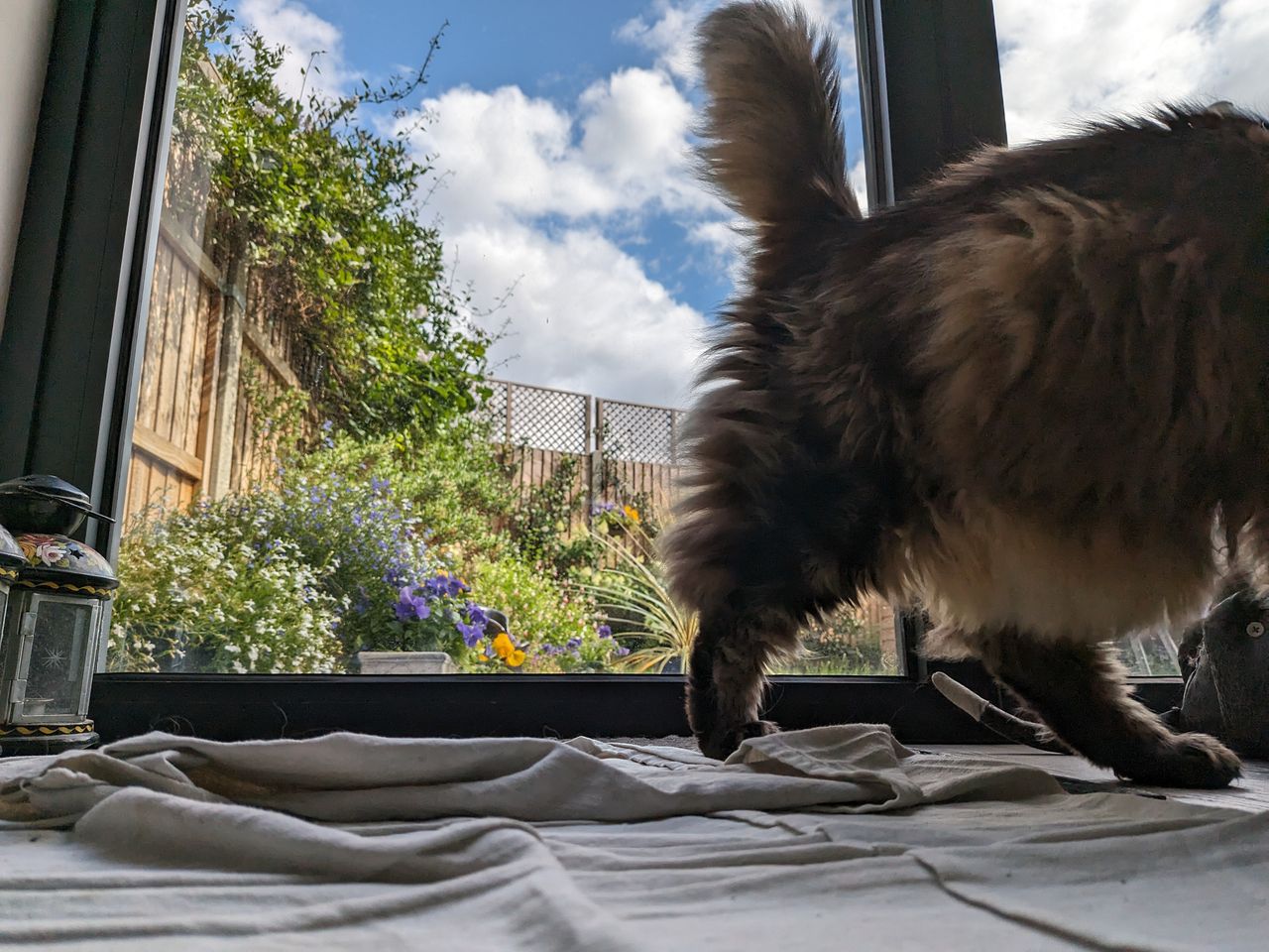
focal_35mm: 24
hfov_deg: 71.6
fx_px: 880
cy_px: 476
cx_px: 634
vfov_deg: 56.8
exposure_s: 1/1437
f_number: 1.7
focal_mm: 4.53
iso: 37
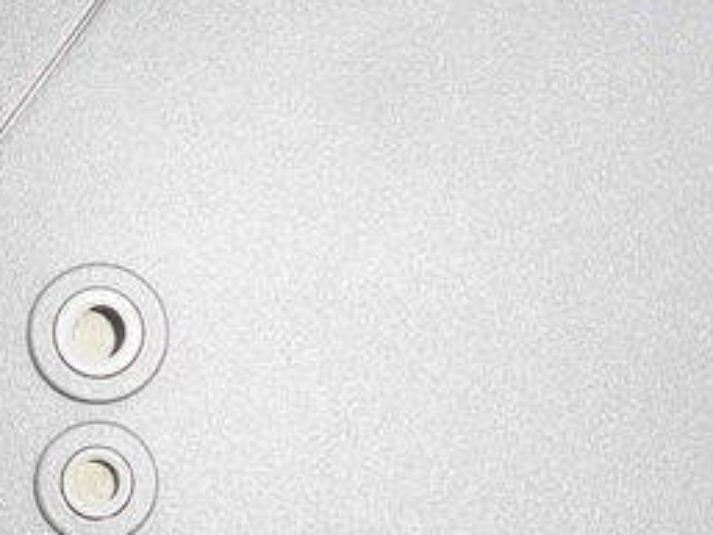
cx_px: 150
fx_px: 2081
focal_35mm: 101
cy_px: 208
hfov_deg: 19.3
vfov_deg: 14.6
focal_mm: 4.6
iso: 100
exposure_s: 1/100
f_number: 3.2
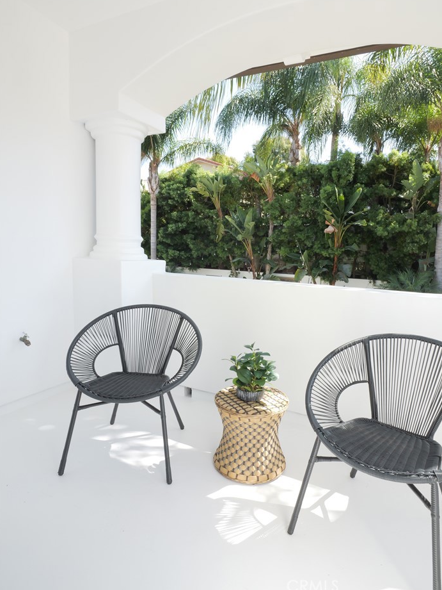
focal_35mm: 20
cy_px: 267
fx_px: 340
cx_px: 242
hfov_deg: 65.8
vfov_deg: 81.5
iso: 250
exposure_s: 1/50
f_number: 11
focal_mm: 9
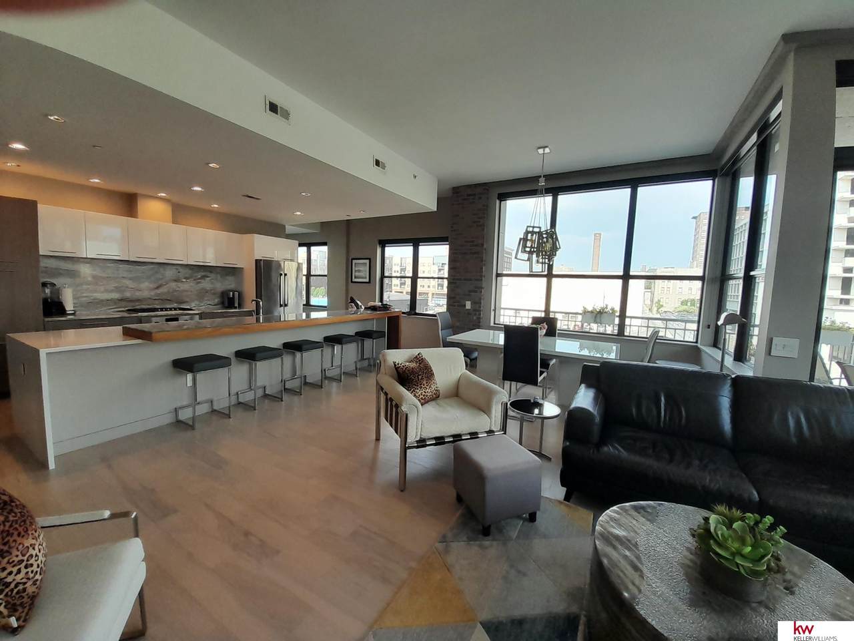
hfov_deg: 106.2
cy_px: 320
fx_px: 321
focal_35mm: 13
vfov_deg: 89.9
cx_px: 427
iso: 40
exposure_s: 1/126
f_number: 2.2
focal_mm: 1.13
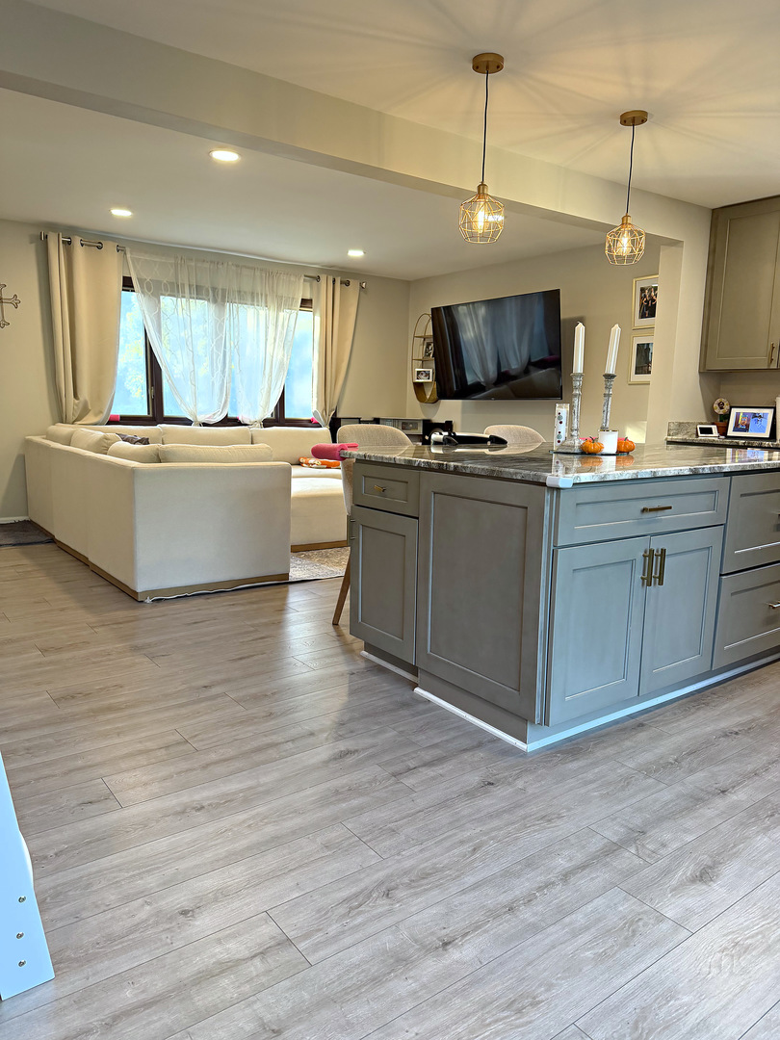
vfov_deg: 71.6
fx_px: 721
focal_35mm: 24
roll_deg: -1.5
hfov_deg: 56.8
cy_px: 520
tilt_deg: -10.3
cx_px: 390
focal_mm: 6.76
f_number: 1.78
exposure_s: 1/134
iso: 200
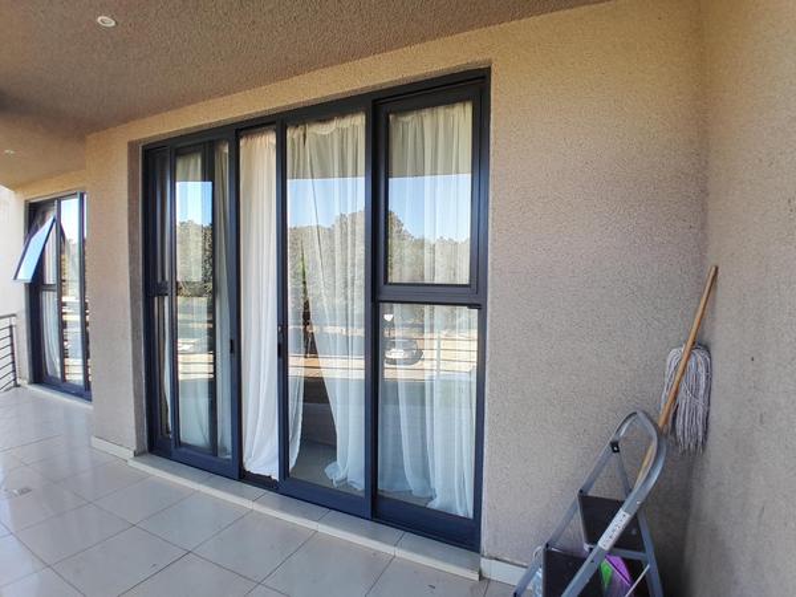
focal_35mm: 17
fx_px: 391
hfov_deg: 91.0
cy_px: 298
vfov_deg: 74.7
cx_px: 398
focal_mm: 1.46
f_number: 2.2
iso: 50
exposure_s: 1/100
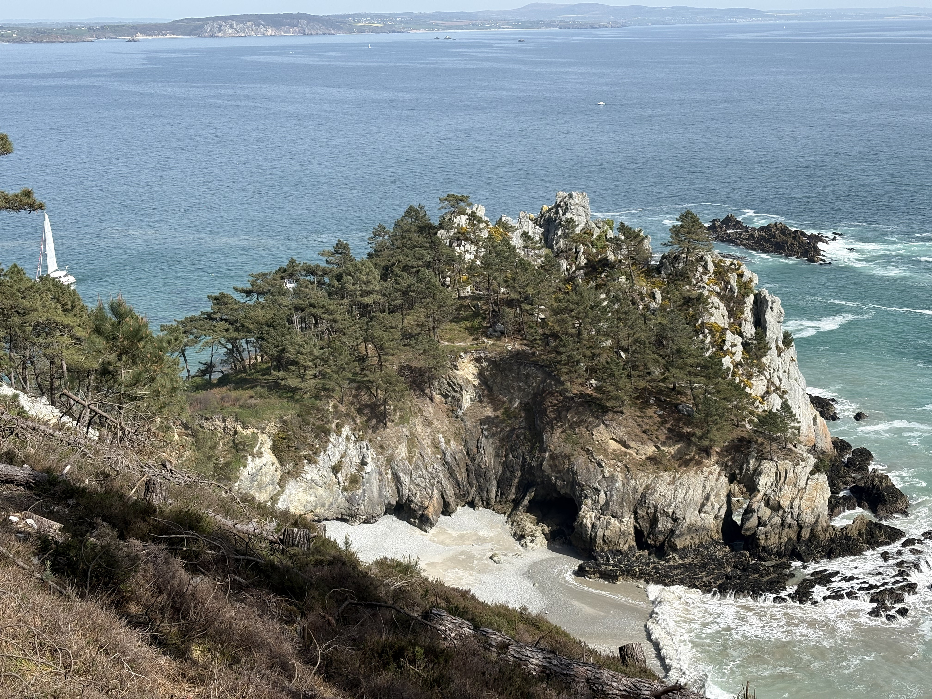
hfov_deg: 36.8
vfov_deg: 28.0
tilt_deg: -12.6
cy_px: 350
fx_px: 1400
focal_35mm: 52
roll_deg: +1.9
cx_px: 466
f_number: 1.6
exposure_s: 1/2865
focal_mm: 5.96
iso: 40
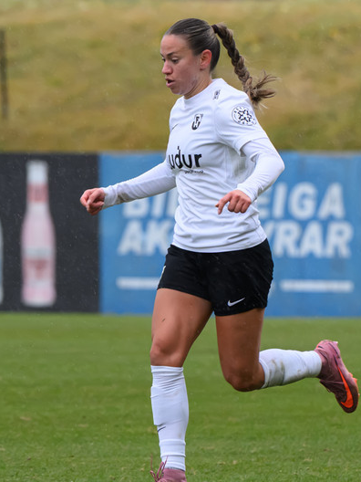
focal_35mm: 567
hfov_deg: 2.6
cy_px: 223
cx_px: 258
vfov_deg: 3.5
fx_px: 7884
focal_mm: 260
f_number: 5.6
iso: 2500
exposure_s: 1/800
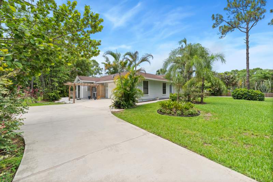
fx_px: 106
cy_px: 91
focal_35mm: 14
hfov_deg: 104.3
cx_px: 136
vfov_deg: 81.2
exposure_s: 1/50
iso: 250
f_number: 9
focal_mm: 14
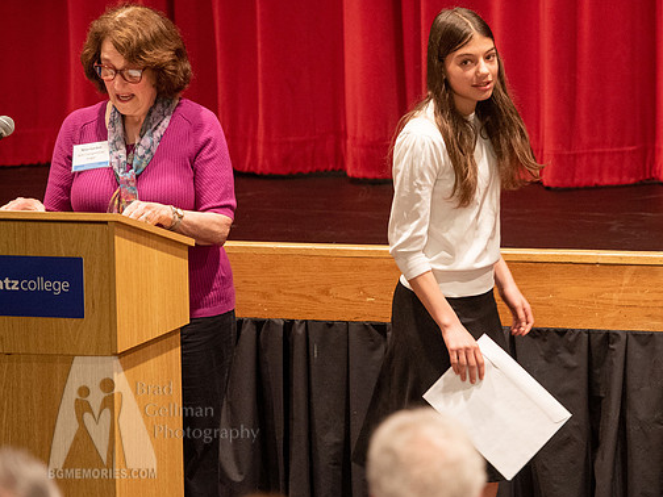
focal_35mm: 239
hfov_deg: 8.3
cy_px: 233
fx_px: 4578
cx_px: 489
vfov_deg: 6.2
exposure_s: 1/80
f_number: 2.8
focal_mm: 155
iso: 2500
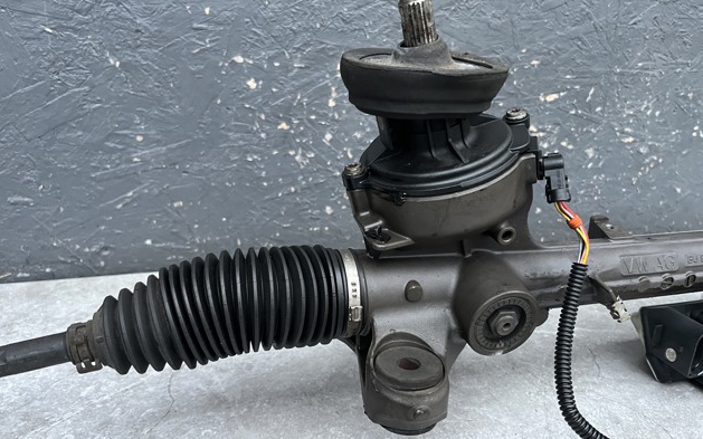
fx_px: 536
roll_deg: -1.6
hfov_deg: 66.5
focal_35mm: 28
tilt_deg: -14.6
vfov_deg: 44.5
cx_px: 353
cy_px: 221
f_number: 1.6
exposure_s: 1/40
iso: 500
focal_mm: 5.1
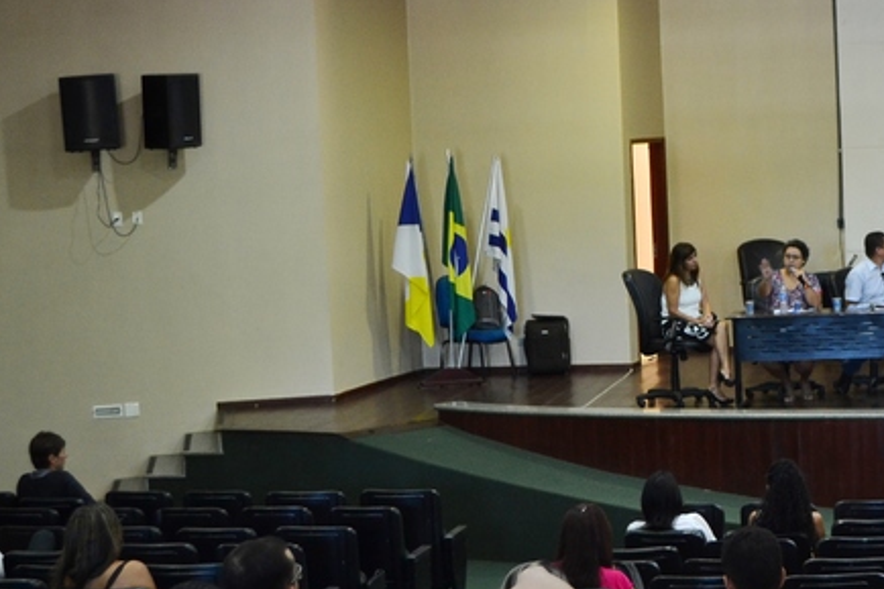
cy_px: 281
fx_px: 2283
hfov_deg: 21.4
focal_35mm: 93
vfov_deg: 14.7
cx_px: 813
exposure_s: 1/13
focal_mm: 28
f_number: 4.5
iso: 800
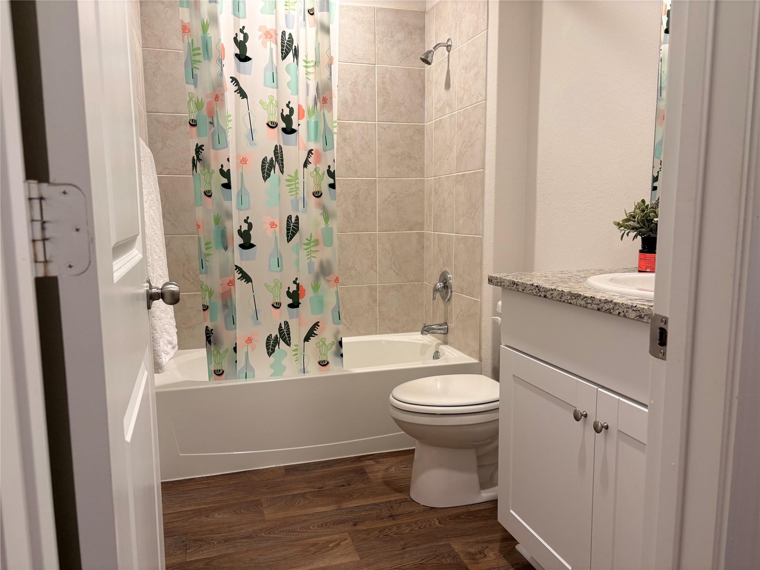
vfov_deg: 53.1
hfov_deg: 67.3
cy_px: 285
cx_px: 380
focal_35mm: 26
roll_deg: +0.2
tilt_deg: -7.2
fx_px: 571
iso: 80
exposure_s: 1/60
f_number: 1.6
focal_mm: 5.96
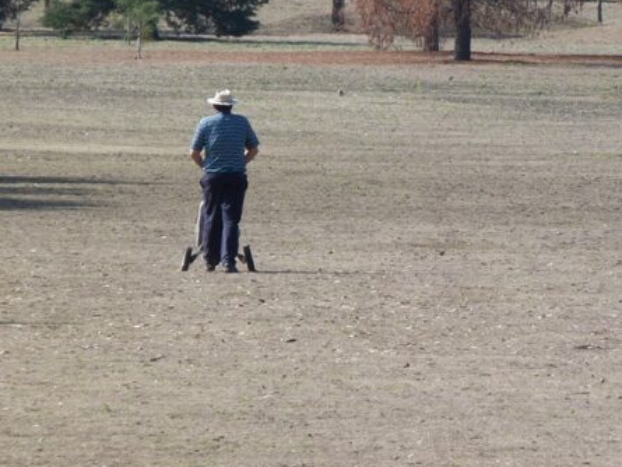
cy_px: 252
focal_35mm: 806
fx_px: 14487
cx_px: 436
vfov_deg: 1.8
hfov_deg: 2.5
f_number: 5.6
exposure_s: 1/250
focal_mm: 84.1
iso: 80
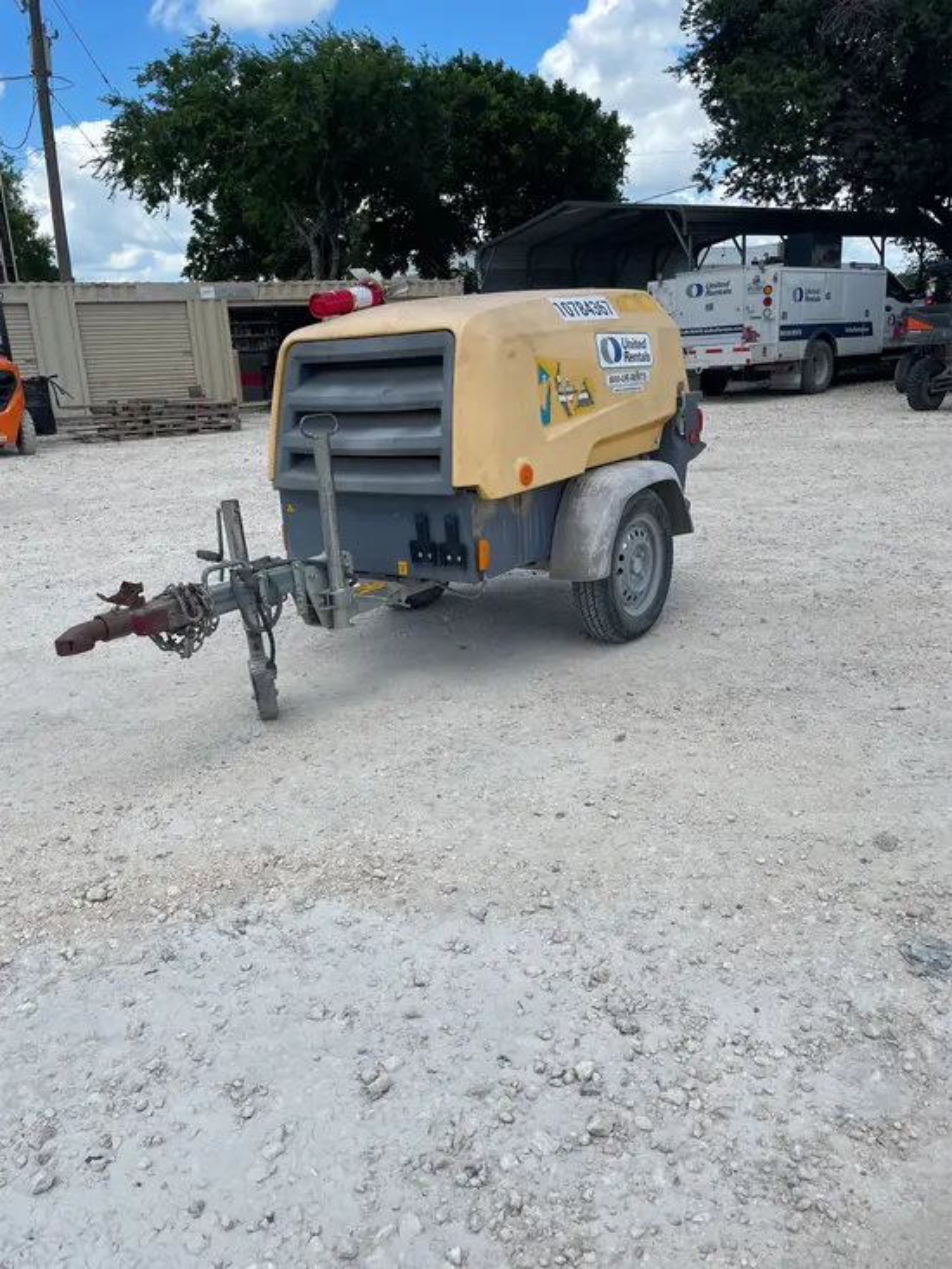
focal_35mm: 26
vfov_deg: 67.3
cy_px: 634
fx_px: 953
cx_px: 476
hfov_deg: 53.1
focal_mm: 4.2
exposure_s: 1/3205
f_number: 1.6
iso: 32
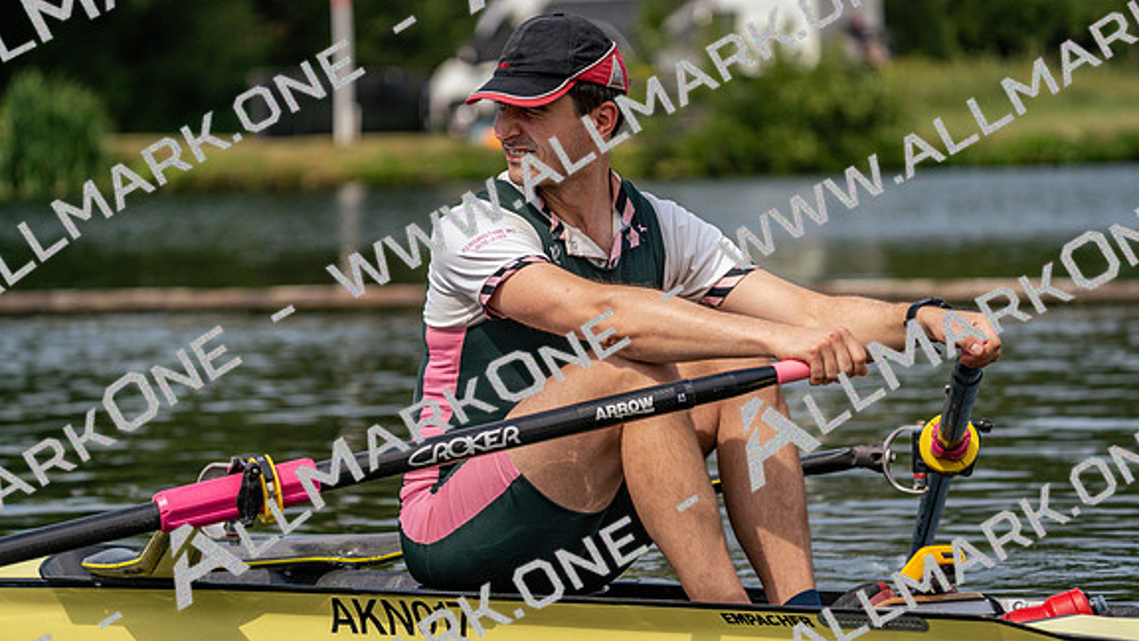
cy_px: 304
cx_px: 571
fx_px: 6373
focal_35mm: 211
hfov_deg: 10.2
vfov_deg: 5.8
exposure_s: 1/1600
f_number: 5.6
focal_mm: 200
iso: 250
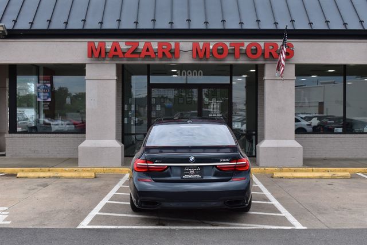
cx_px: 184
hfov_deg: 41.1
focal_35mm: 48
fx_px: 489
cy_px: 122
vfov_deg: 28.0
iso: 400
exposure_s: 1/400
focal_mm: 32
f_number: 11
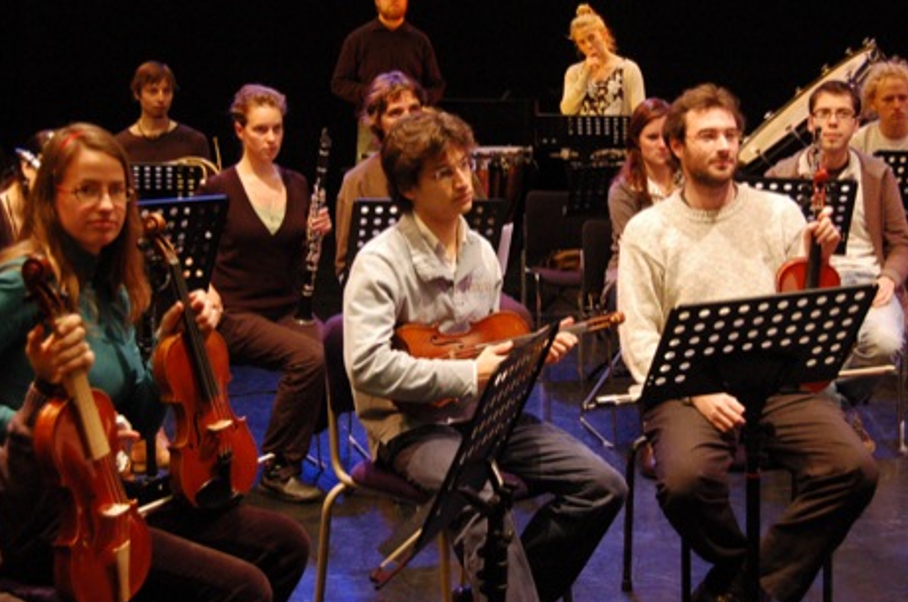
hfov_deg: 28.5
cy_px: 230
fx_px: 1788
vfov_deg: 19.1
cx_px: 434
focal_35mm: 71
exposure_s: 1/50
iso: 1600
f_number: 4.5
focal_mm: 34
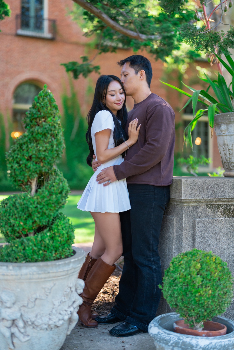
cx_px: 117
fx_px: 488
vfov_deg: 39.6
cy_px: 175
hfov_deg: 27.0
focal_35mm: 50
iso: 1000
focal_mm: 50
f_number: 1.2
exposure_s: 1/500
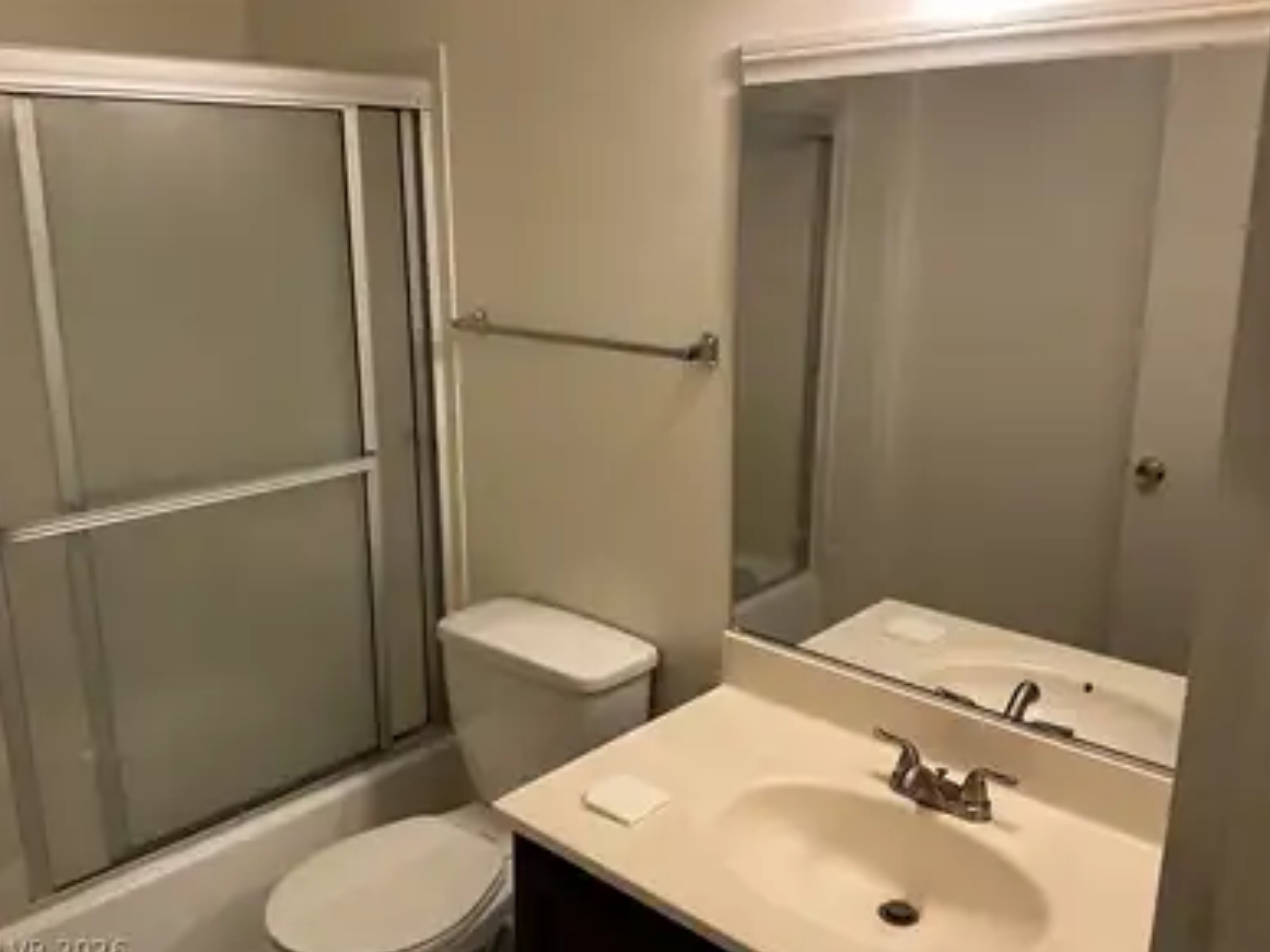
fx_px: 1100
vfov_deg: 46.8
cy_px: 479
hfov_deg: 60.0
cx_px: 643
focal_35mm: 30
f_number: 1.8
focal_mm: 3
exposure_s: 1/60
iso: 80
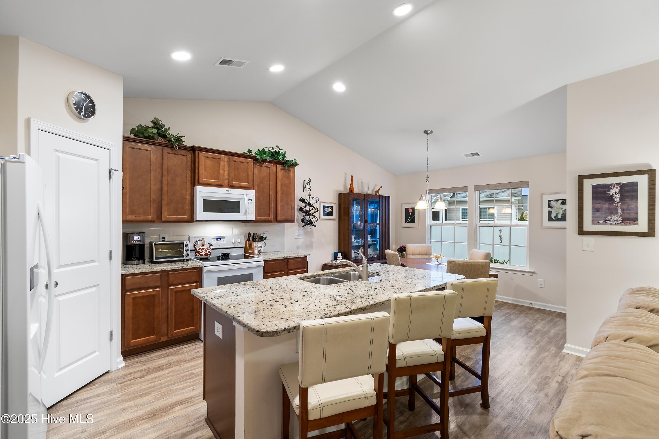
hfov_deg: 100.4
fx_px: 275
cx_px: 330
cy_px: 220
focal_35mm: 15
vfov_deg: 77.3
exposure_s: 1.3
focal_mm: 10
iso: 100
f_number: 8
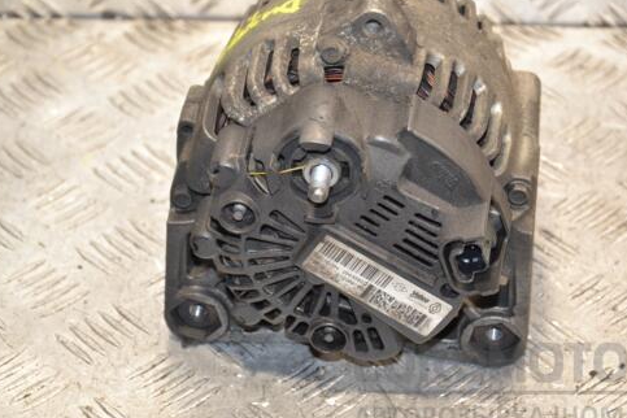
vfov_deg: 12.7
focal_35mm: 108
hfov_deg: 18.9
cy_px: 190
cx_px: 330
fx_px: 1881
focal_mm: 58
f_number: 5
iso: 800
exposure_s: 1/60
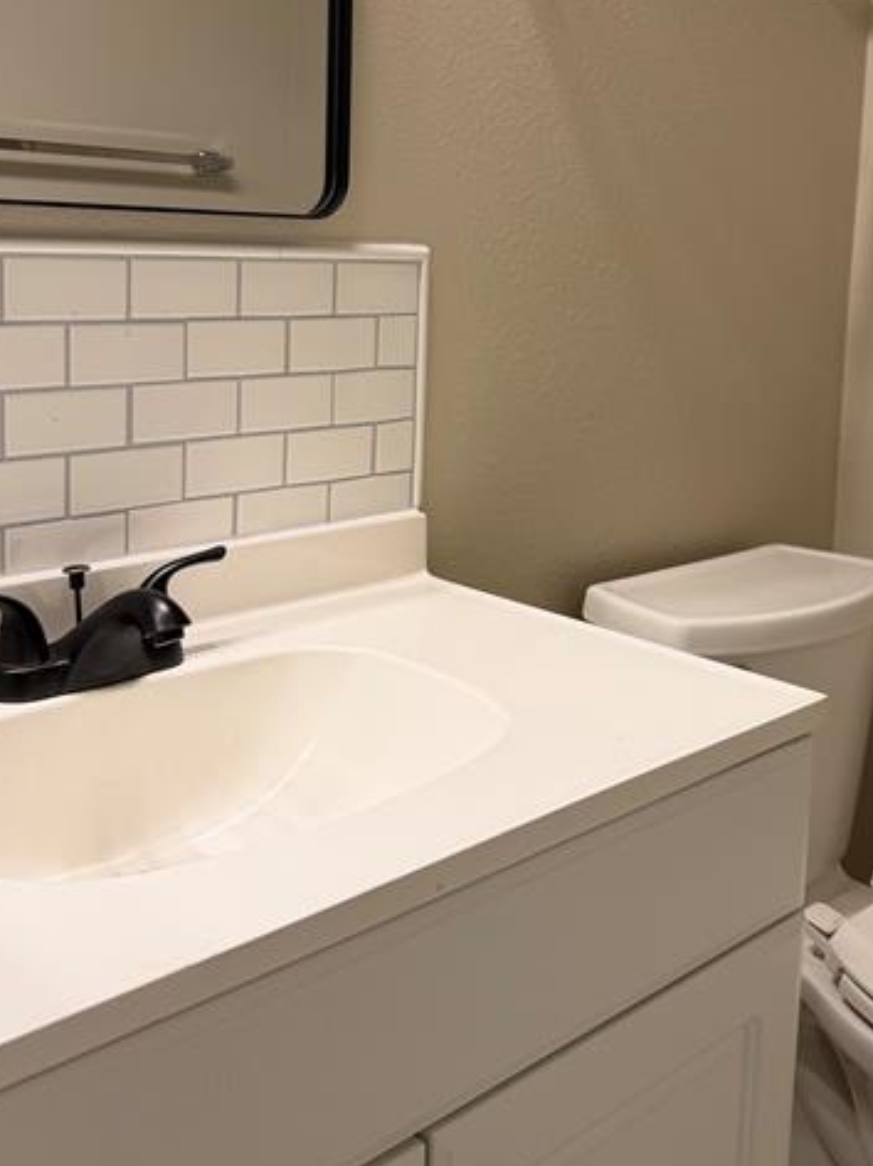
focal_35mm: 39
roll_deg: -1.9
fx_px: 1313
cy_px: 382
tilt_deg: -5.5
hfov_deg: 36.6
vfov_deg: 47.1
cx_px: 535
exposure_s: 1/120
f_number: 1.78
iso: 100
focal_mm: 6.76
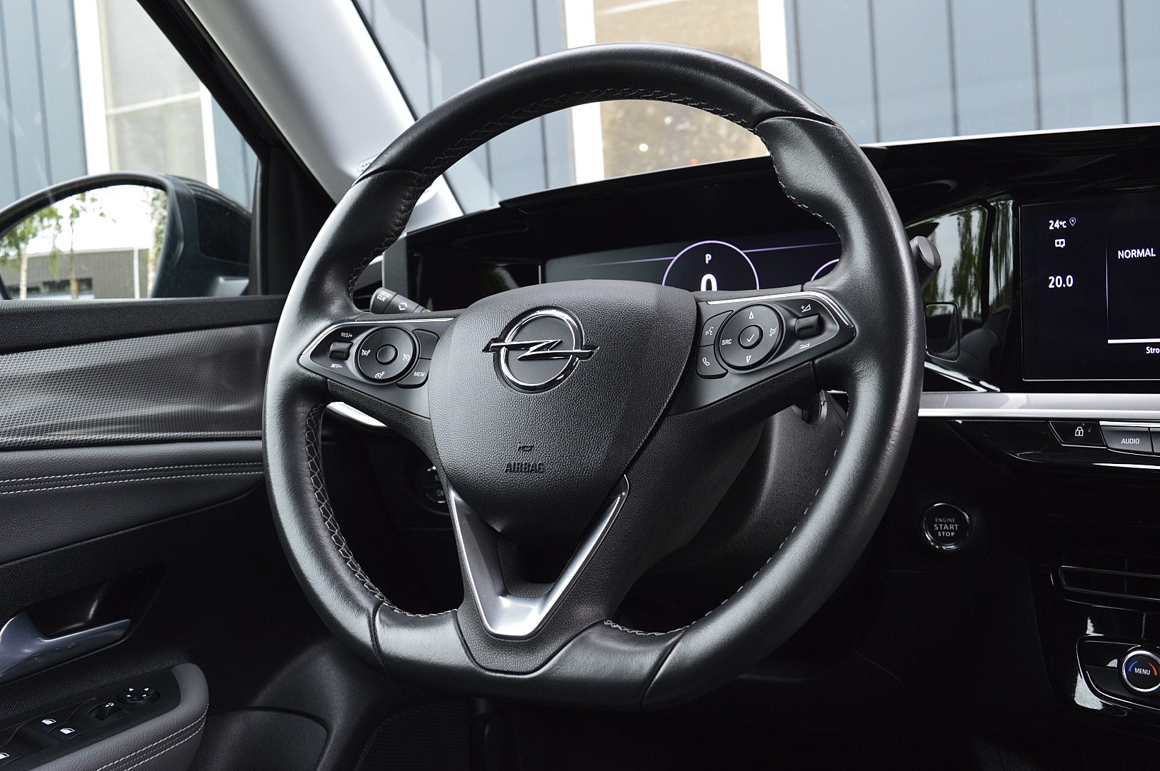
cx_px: 580
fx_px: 1014
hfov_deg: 59.5
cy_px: 386
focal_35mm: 32
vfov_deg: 41.6
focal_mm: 21
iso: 800
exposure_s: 1/60
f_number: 6.3
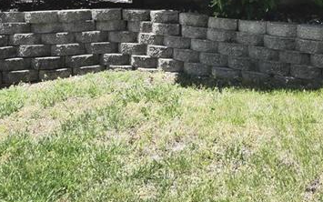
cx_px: 300
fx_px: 484
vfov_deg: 21.5
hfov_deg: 34.5
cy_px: -54
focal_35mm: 55
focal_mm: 9
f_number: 7.1
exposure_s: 1/400
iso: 800
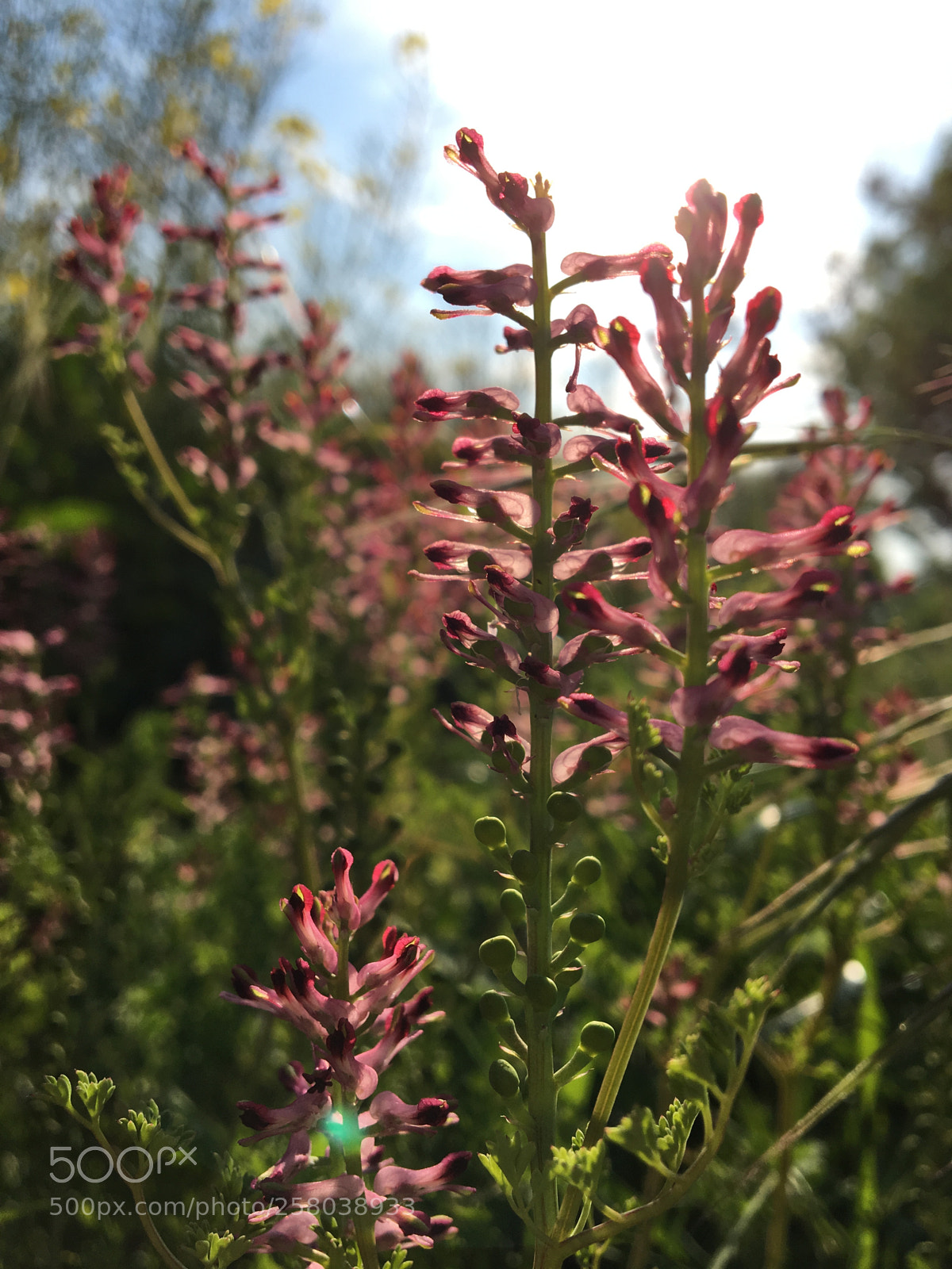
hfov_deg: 48.2
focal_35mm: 29
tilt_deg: +0.5
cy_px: 634
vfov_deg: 61.7
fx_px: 1063
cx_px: 476
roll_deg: -1.9
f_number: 2.2
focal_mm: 4.15
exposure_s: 1/1789
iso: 25
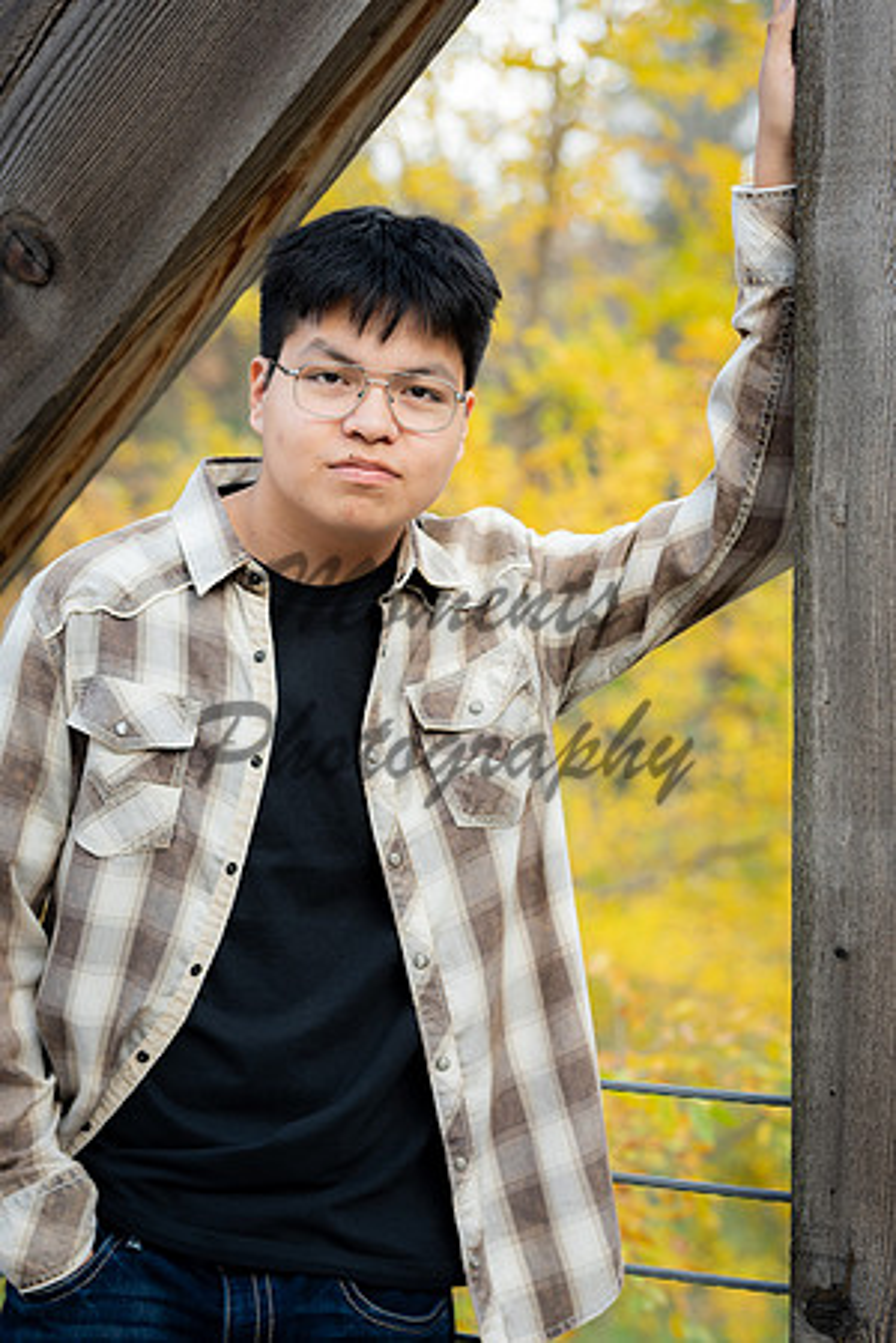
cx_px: 448
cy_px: 672
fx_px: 3173
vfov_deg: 23.9
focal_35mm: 85
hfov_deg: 16.1
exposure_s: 1/125
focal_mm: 85
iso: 200
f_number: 3.5
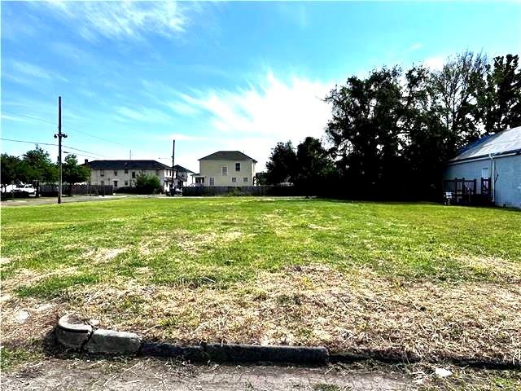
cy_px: 196
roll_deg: -1.4
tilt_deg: -0.7
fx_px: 361
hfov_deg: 71.6
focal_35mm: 24
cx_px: 260
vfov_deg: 56.8
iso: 80
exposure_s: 1/5848
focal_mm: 6.86
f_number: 1.78
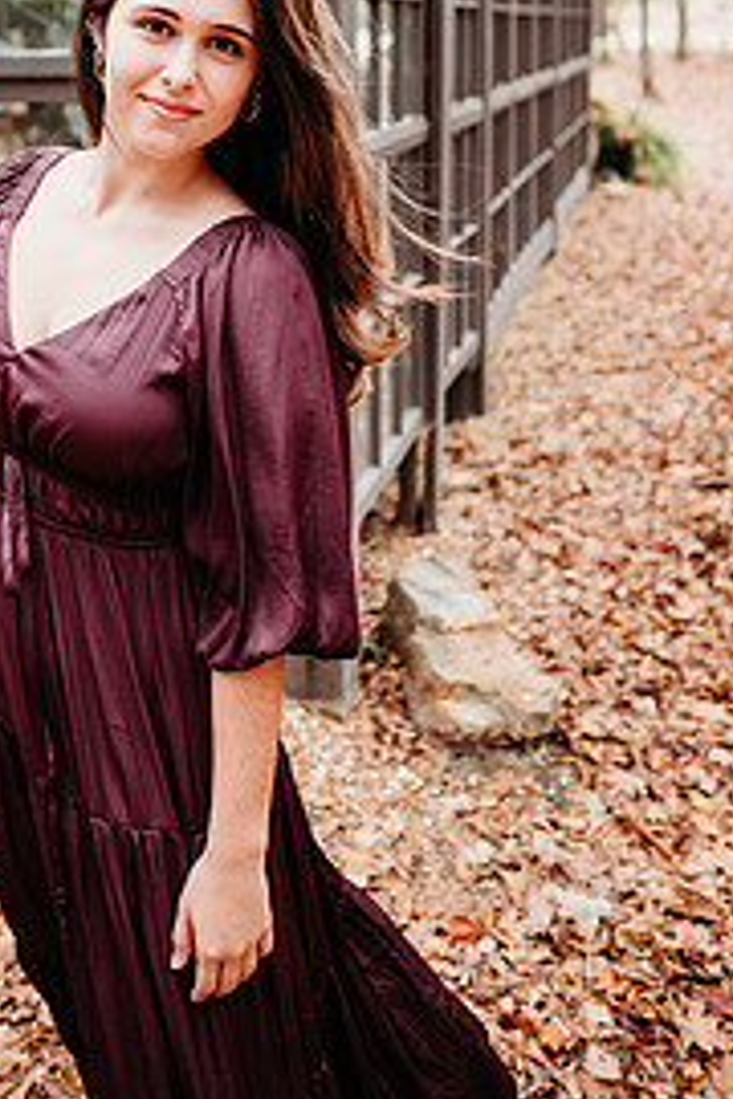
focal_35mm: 40
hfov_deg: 32.6
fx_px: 1222
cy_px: 199
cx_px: 163
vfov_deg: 45.7
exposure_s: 1/500
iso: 320
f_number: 2.2
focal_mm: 24
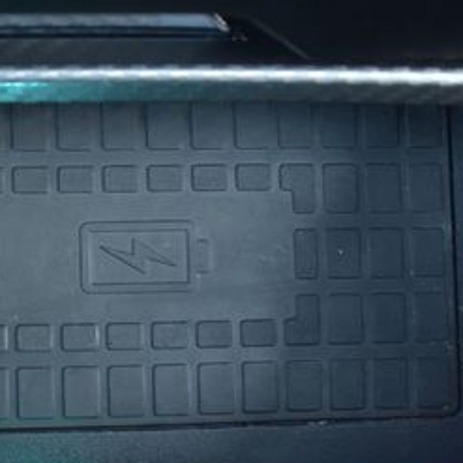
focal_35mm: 99
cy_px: 261
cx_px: 22
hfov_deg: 17.2
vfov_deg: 17.6
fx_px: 1498
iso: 1400
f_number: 6.3
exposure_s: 1/15
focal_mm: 30
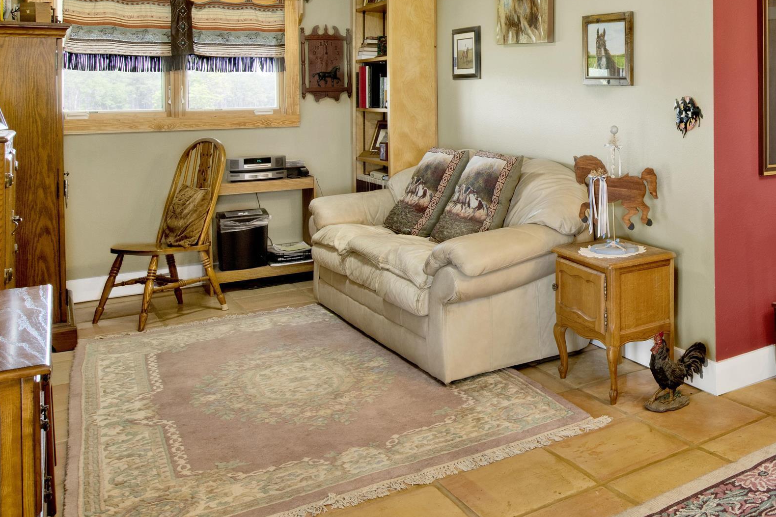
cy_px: 87
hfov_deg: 46.7
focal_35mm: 35
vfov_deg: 36.3
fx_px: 754
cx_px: 752
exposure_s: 1/2.5
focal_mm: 18
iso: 200
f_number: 11
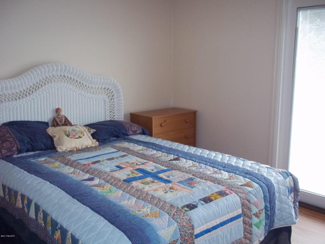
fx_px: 338
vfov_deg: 39.7
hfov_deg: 51.4
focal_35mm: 36
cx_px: 162
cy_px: 122
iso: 160
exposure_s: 1/40
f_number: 3.1
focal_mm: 6.5
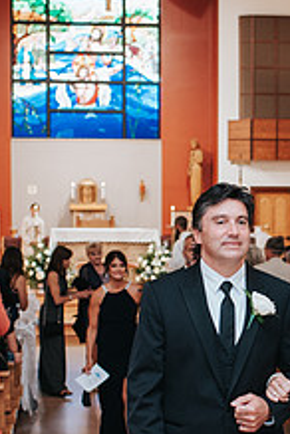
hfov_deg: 12.5
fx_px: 1305
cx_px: 284
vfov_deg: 18.8
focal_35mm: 108
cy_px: 333
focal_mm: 35
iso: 1000
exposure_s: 1/125
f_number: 2.8
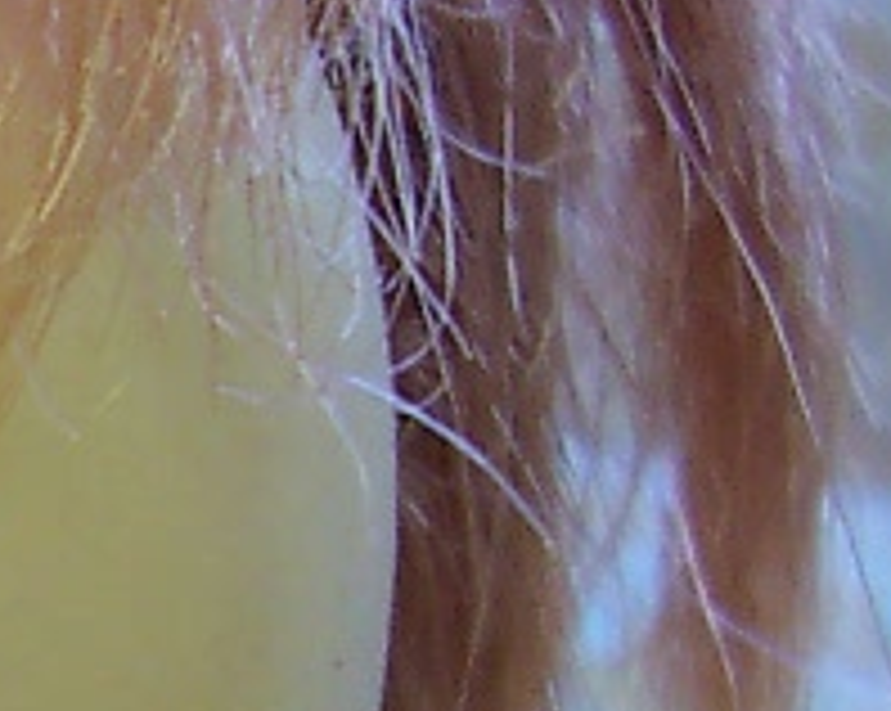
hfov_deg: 8.3
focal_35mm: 219
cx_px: -1022
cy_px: 968
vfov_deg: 7.0
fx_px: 5769
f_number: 2.8
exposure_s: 1/45
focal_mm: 5.6
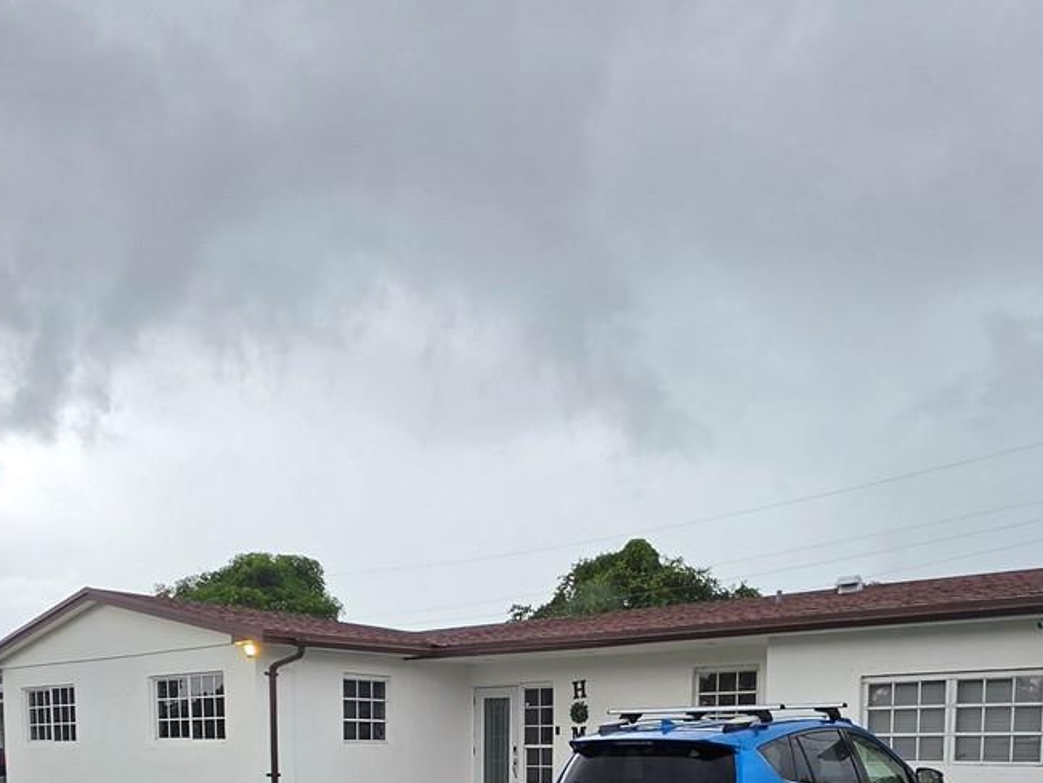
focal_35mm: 32
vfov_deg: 37.9
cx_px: 491
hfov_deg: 56.8
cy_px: 830
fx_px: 965
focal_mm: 2.2
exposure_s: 1/120
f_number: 1.9
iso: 20
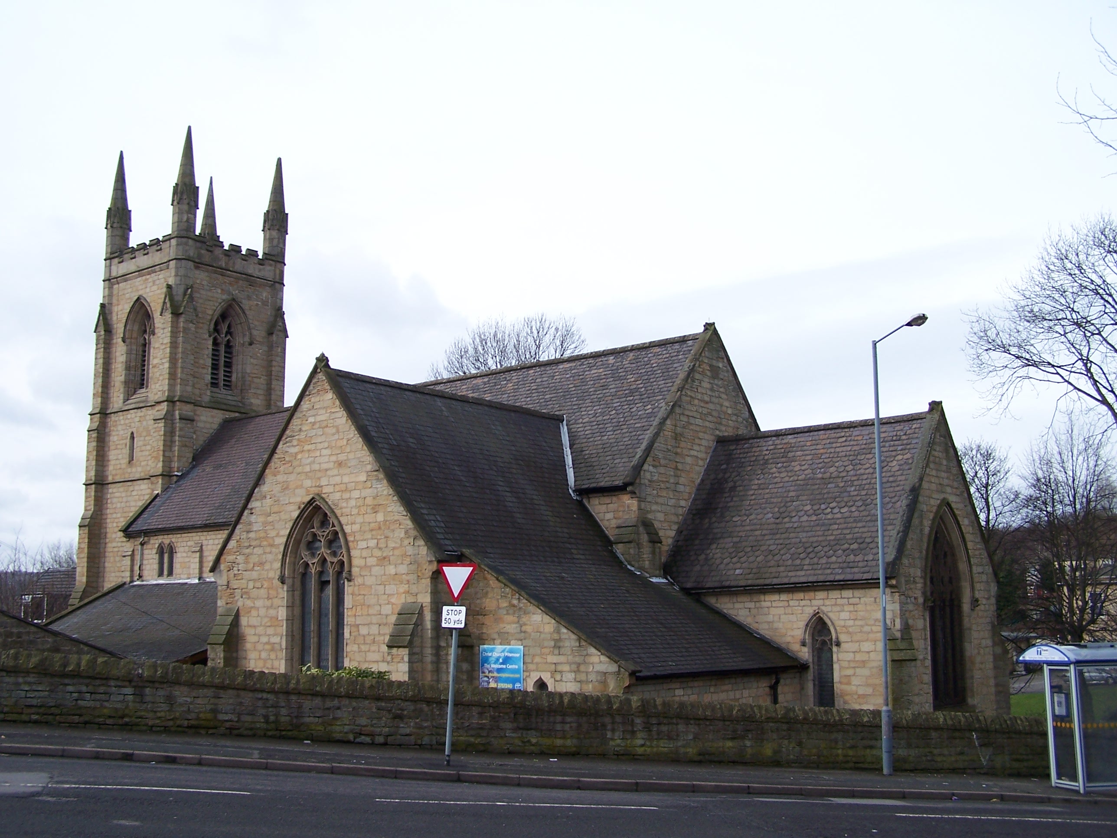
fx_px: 1226
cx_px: 558
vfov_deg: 37.7
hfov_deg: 49.0
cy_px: 419
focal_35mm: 38
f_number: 2.8
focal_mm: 6.3
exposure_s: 1/640
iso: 80
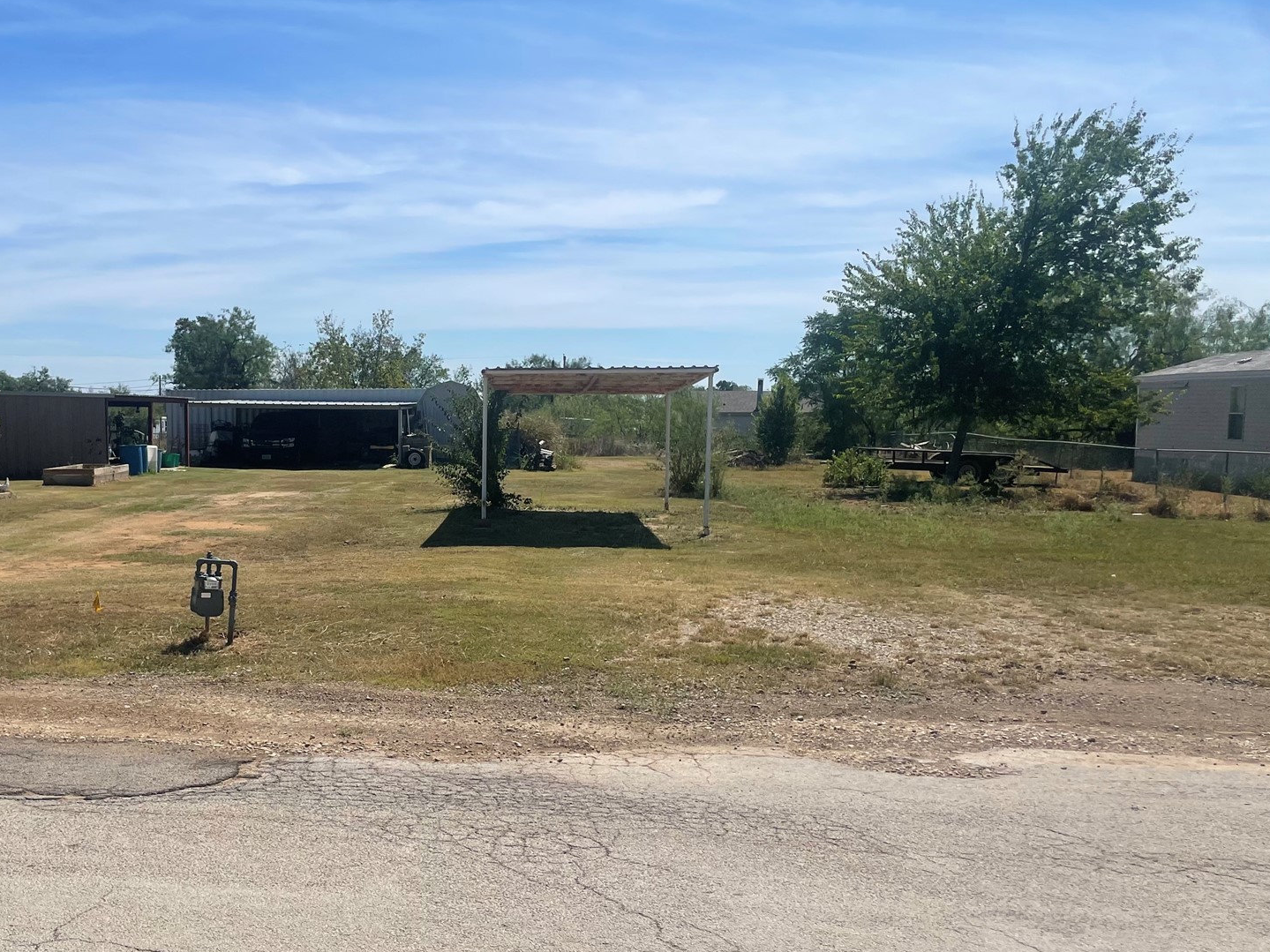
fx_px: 1357
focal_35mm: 37
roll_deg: +0.0
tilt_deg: -7.1
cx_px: 407
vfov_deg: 38.6
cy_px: 552
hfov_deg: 49.1
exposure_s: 1/7299
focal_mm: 4.2
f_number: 1.6
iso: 32
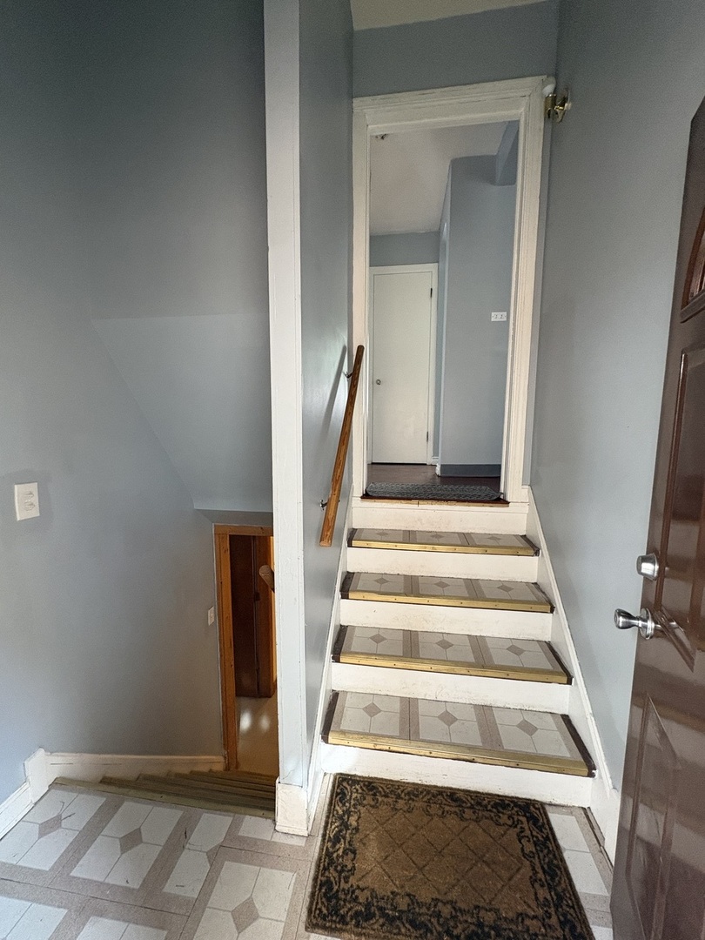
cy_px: 470
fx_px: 380
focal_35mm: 14
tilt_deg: -6.2
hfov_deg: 85.7
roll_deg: -0.6
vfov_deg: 102.1
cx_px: 352
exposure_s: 1/60
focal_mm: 2.22
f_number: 2.2
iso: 400
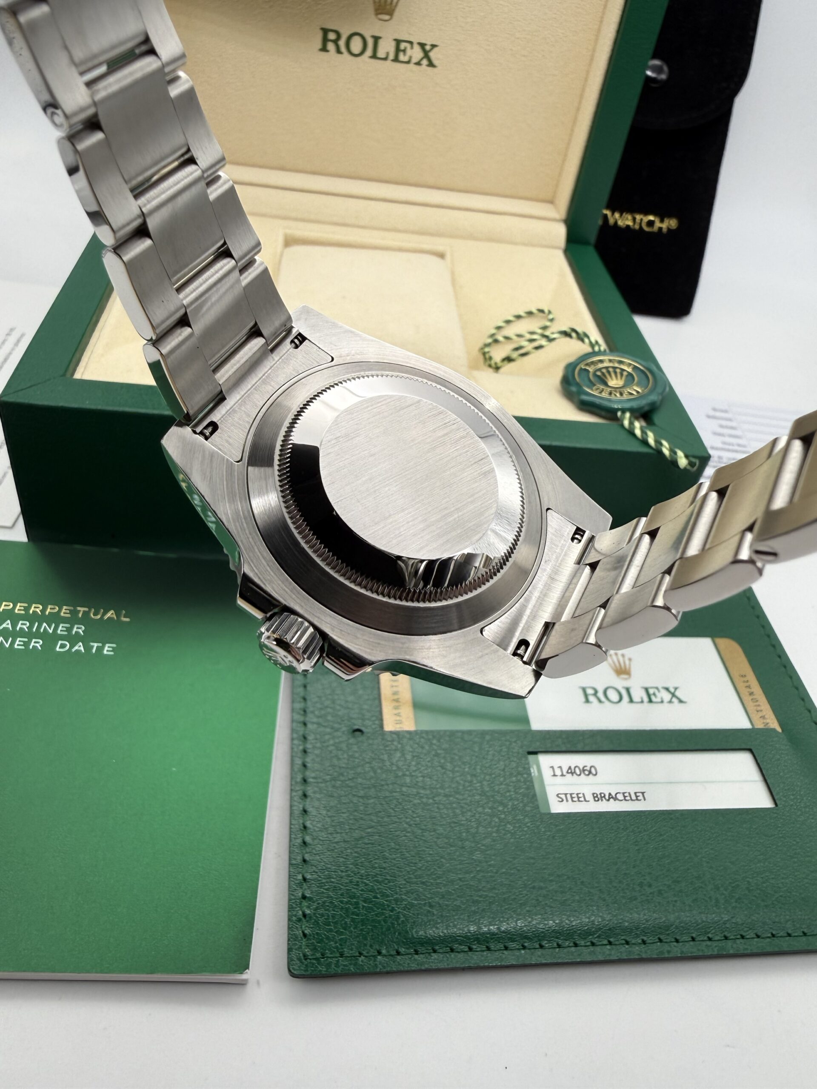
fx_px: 755
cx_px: 408
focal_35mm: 24
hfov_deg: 56.8
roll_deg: -10.6
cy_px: 544
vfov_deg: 71.6
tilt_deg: -39.5
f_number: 2.2
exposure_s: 1/241
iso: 40
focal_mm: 2.22
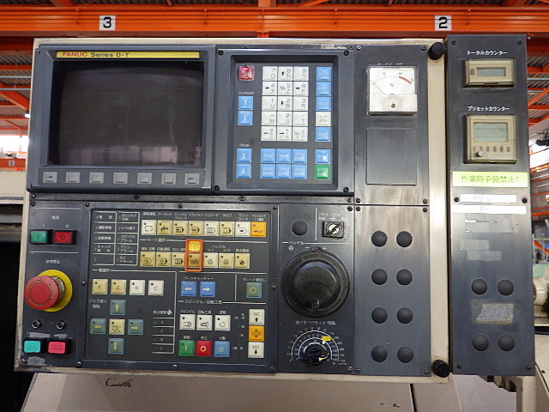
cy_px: 206
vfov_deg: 49.7
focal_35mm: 28
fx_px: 444
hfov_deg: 63.4
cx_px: 274
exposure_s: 1/45
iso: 250
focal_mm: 5
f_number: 3.5
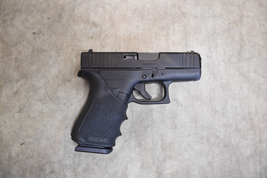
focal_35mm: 27
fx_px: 200
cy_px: 89
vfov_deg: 47.9
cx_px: 134
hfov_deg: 67.4
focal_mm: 18
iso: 1250
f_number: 3.5
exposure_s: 1/125
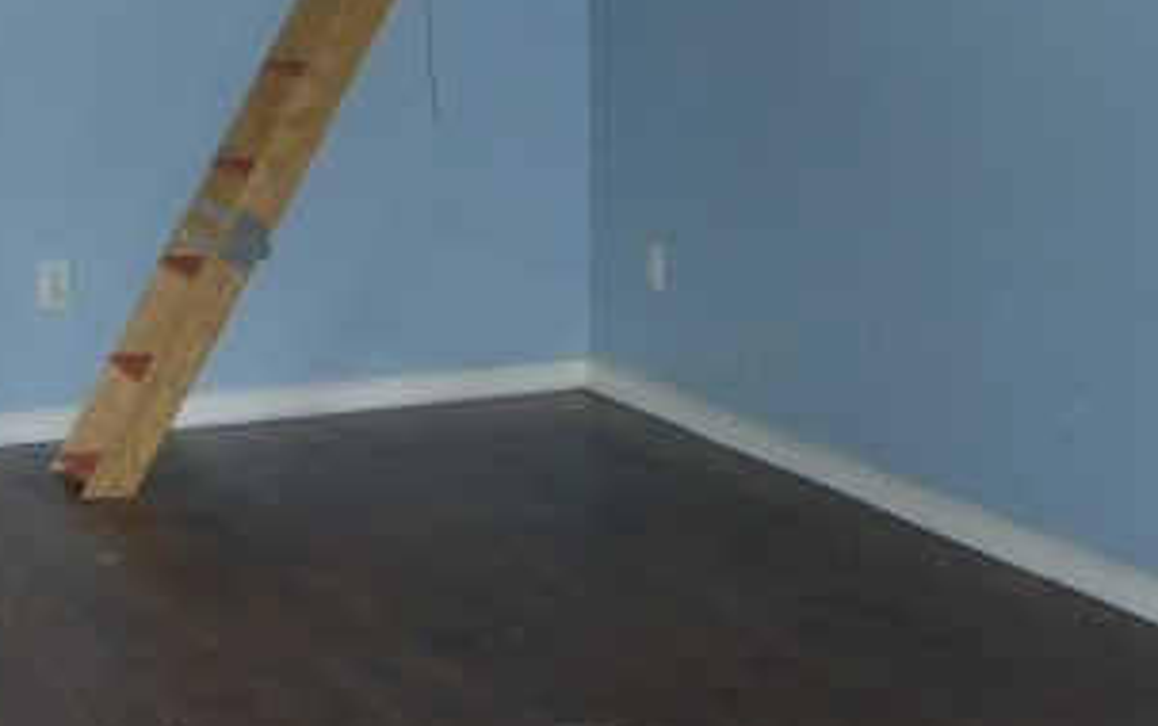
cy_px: 138
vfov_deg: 15.3
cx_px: 493
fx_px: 2685
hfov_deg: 24.3
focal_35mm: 85
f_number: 2.7
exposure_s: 1/60
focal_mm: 6.2
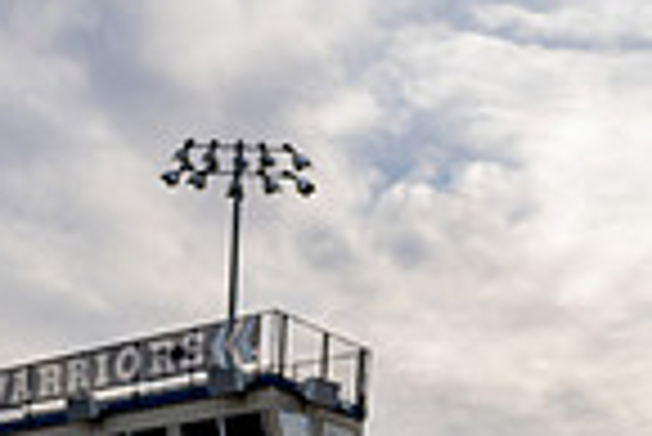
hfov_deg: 22.6
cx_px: 288
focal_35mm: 90
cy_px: 989
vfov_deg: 12.5
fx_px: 1632
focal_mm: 29
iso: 100
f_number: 4
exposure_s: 1/250
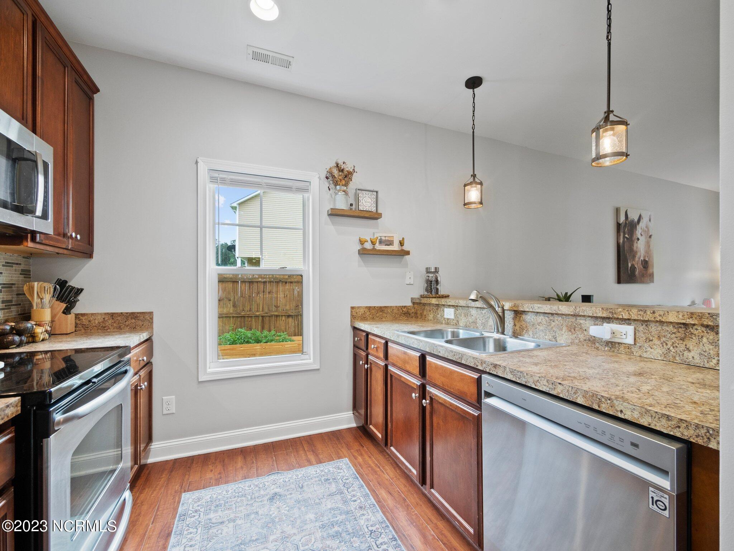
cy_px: 276
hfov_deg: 102.1
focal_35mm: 14
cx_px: 367
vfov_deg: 85.7
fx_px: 297
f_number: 4
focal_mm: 7
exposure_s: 1/13
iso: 400
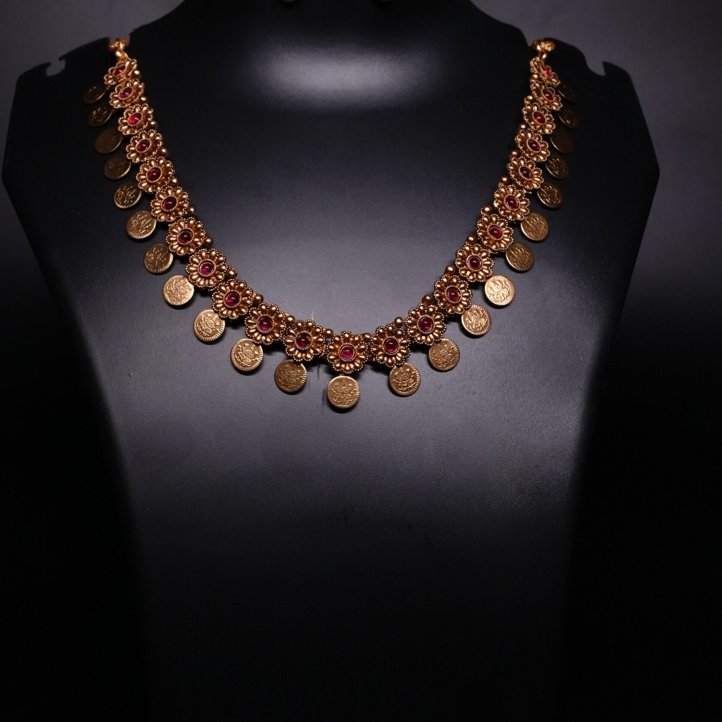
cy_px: 265
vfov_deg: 25.6
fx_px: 1581
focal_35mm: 67
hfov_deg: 25.7
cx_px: 359
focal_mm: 35
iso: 4000
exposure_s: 1/125
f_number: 10
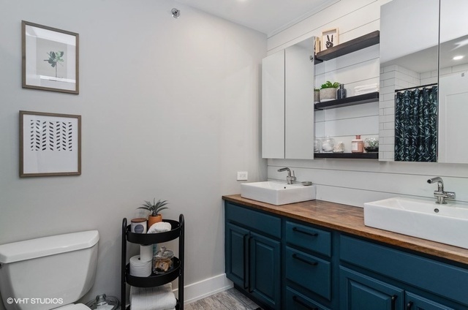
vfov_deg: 67.2
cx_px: 234
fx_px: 234
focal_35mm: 18
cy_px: 155
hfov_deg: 90.1
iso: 200
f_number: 8
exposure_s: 1/6
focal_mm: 12
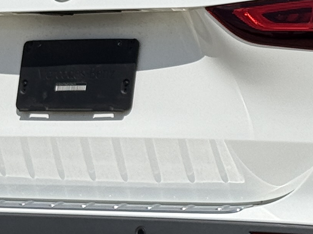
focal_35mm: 237
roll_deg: -0.5
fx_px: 2142
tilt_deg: +3.3
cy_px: 81
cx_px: 402
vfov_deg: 6.3
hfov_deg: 8.3
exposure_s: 1/11364
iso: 64
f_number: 1.78
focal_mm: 6.76
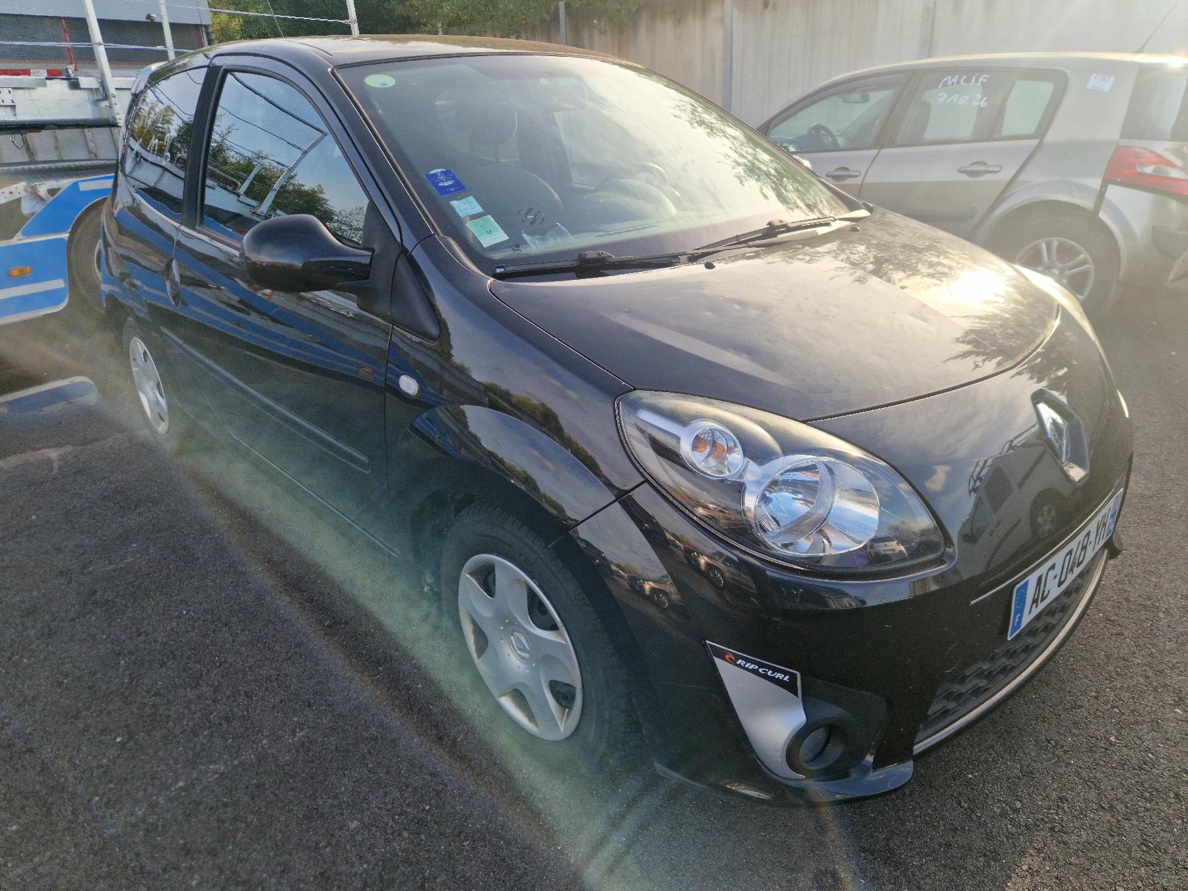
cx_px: 594
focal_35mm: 23
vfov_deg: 58.9
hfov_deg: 73.9
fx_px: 789
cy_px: 446
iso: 50
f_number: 1.8
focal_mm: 5.4
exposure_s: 1/455
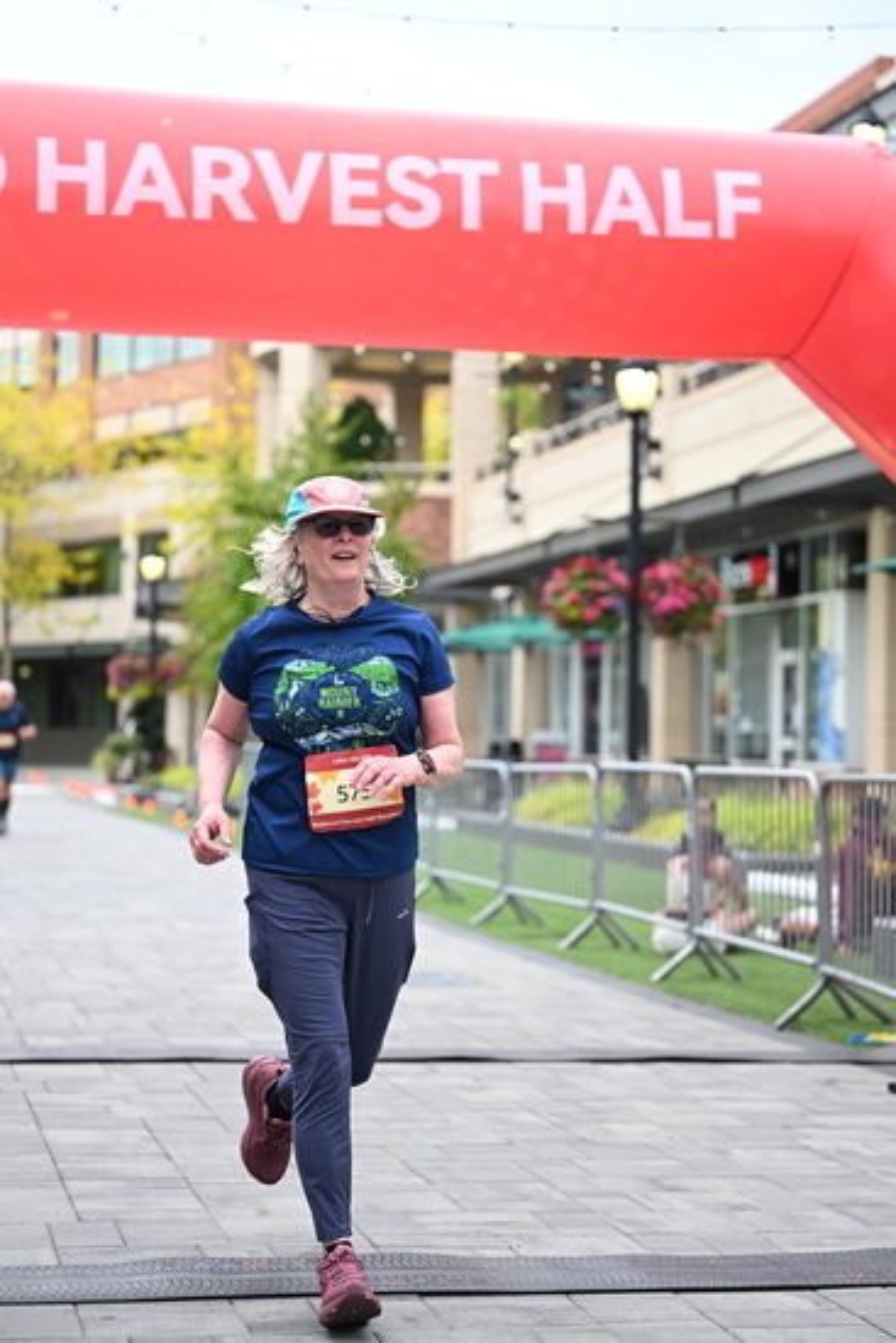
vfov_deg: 27.7
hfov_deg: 18.7
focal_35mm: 73
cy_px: 672
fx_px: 2723
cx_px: 448
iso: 640
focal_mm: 73
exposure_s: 1/1250
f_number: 2.8
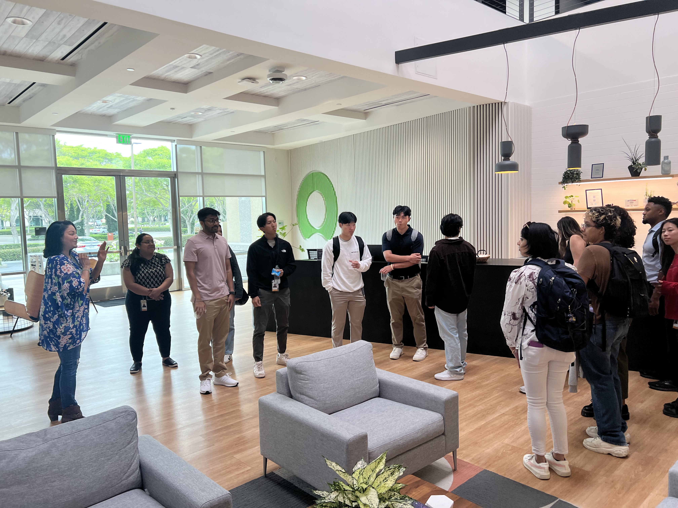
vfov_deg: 53.1
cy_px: 254
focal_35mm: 26
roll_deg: +2.2
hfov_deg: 67.3
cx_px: 339
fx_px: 509
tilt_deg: -5.1
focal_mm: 5.7
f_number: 1.5
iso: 80
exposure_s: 1/120
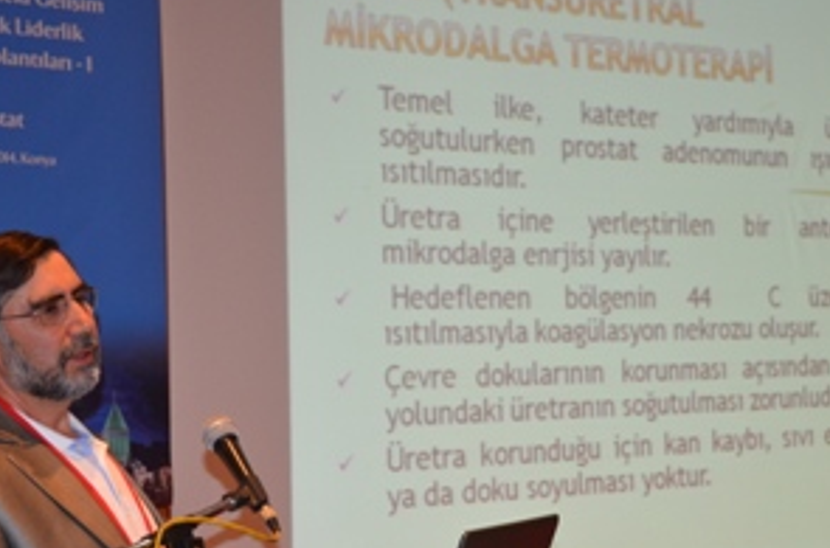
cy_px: 372
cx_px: 419
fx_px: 1834
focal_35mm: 80
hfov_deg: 25.5
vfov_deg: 17.0
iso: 1000
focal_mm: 35
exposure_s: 1/60
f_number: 4.2
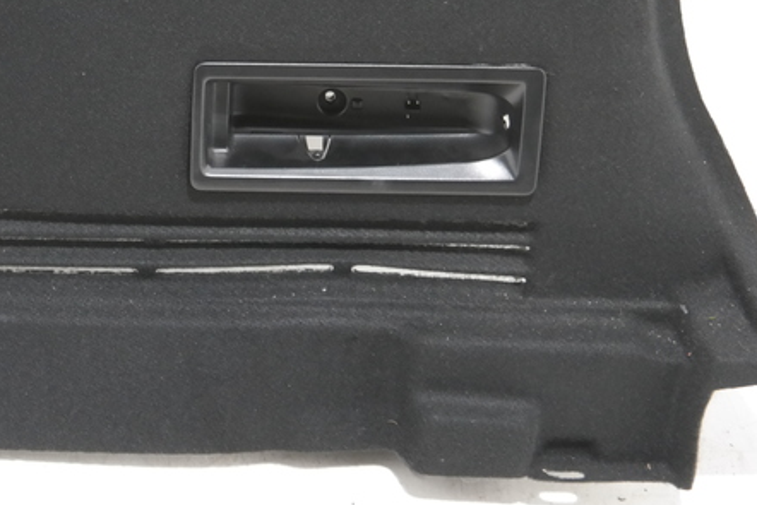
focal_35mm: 88
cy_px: 6
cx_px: 22
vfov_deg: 15.3
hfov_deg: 22.3
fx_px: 1851
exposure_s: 1/50
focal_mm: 25
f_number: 4
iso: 800
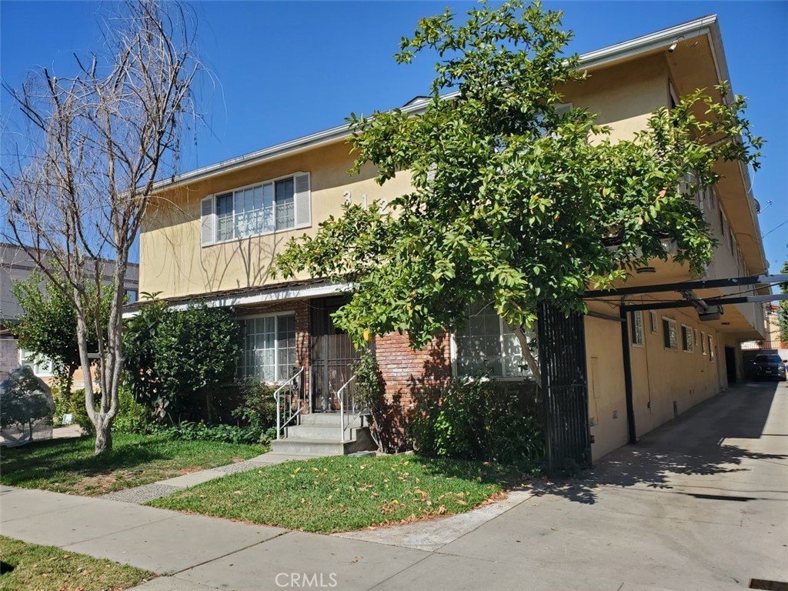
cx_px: 394
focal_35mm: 26
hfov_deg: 67.3
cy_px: 296
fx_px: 592
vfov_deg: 53.1
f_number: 2.4
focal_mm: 4.3
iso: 50
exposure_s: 1/1362
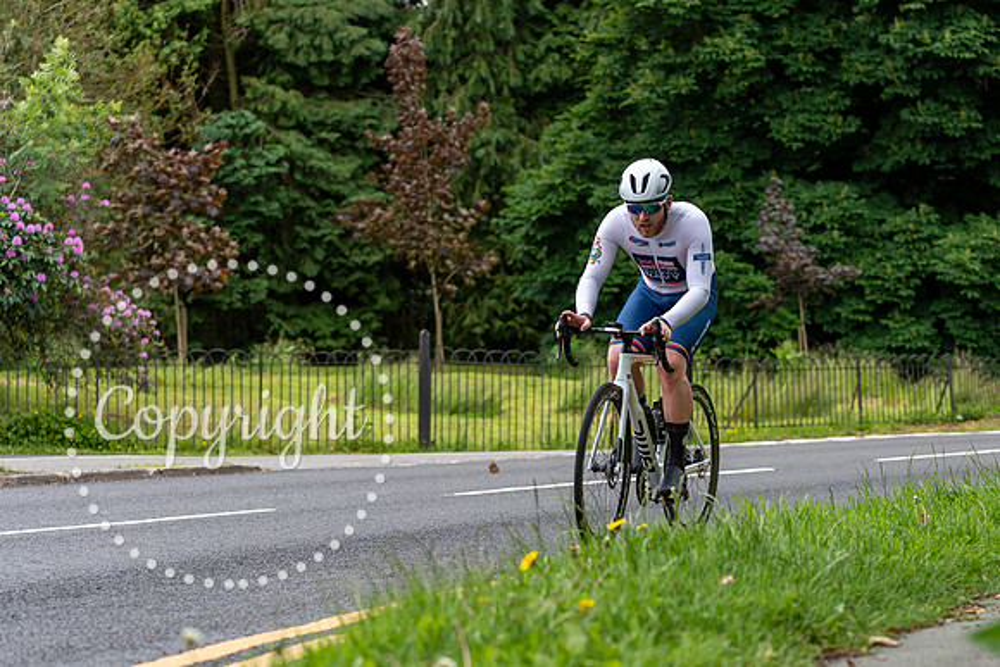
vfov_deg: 14.0
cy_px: 435
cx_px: 652
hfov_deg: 20.8
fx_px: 2719
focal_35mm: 98
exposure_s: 1/1000
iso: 250
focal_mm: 75
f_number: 3.5
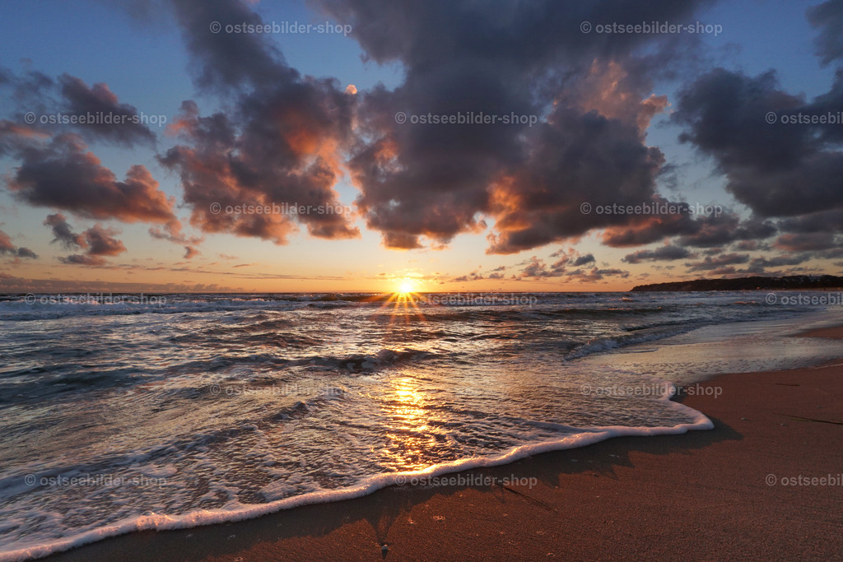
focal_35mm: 16
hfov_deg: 95.0
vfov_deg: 72.1
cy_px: 281
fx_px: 386
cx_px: 422
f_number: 11
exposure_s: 1/200
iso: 400
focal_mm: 11
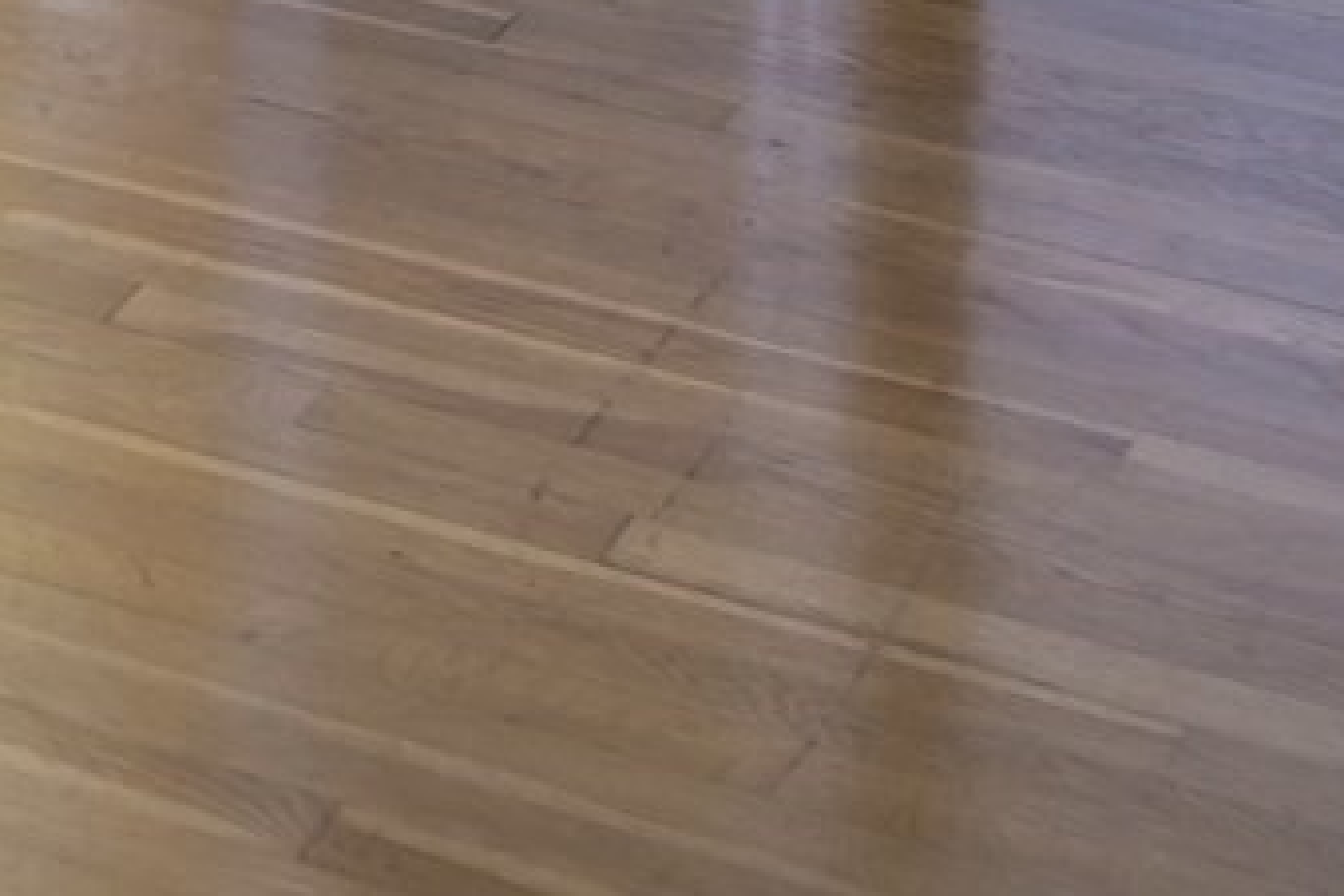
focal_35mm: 145
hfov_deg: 12.9
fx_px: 5413
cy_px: -1727
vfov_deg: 8.2
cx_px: -1019
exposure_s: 1/20
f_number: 4
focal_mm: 24
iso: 400
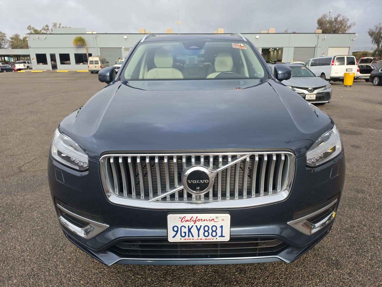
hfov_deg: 73.9
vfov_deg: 58.9
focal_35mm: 23
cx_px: 191
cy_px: 144
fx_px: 254
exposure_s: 1/128
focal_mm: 6.5
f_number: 1.4
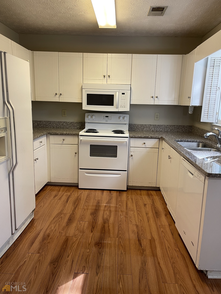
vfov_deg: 67.3
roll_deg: -1.7
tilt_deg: -8.3
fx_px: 221
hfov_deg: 53.1
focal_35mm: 26
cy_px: 147
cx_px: 110
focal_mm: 5.1
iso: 80
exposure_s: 1/60
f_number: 1.6
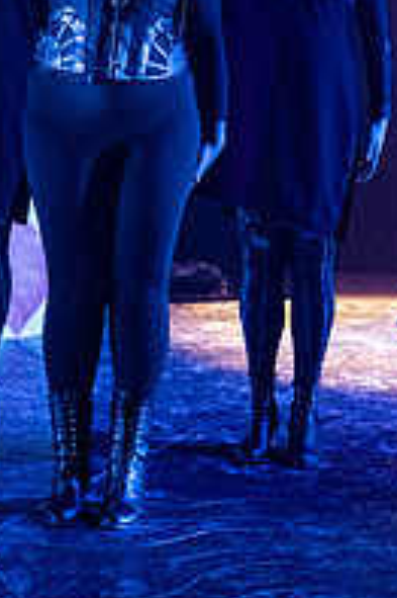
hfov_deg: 11.3
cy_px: -58
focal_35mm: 121
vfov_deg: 16.4
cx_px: 215
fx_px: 2005
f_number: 1.8
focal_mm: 35
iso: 3200
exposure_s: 1/250
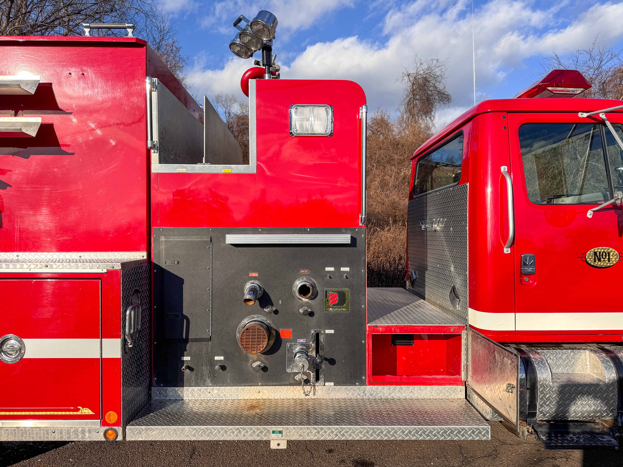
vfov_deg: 56.8
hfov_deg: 71.6
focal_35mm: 24
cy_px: 234
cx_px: 312
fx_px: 432
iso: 80
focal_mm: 6.76
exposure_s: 1/3200
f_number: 1.8
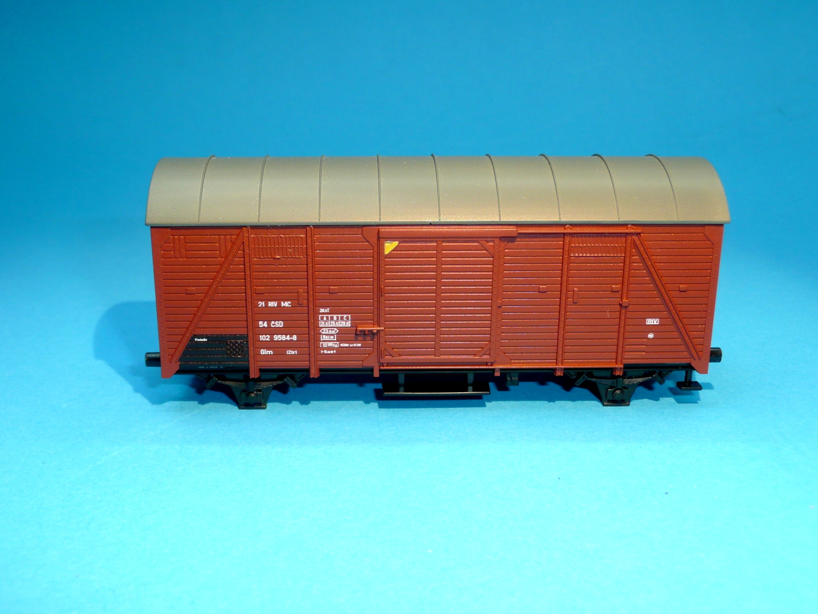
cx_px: 409
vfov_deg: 36.0
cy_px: 307
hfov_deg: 46.8
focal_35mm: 40
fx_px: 945
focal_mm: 6.5
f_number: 3.9
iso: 100
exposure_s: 1/50
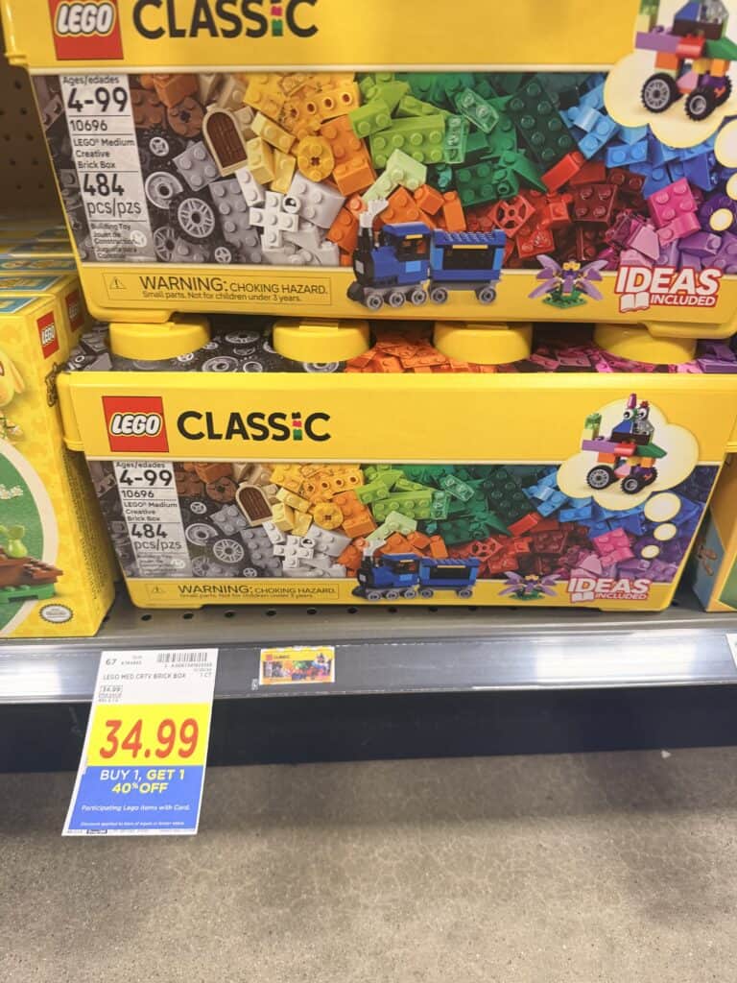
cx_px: 368
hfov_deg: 56.8
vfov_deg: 71.6
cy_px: 492
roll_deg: +1.7
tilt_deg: -29.7
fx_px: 681
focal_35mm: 24
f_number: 1.78
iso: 200
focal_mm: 6.76
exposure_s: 1/64
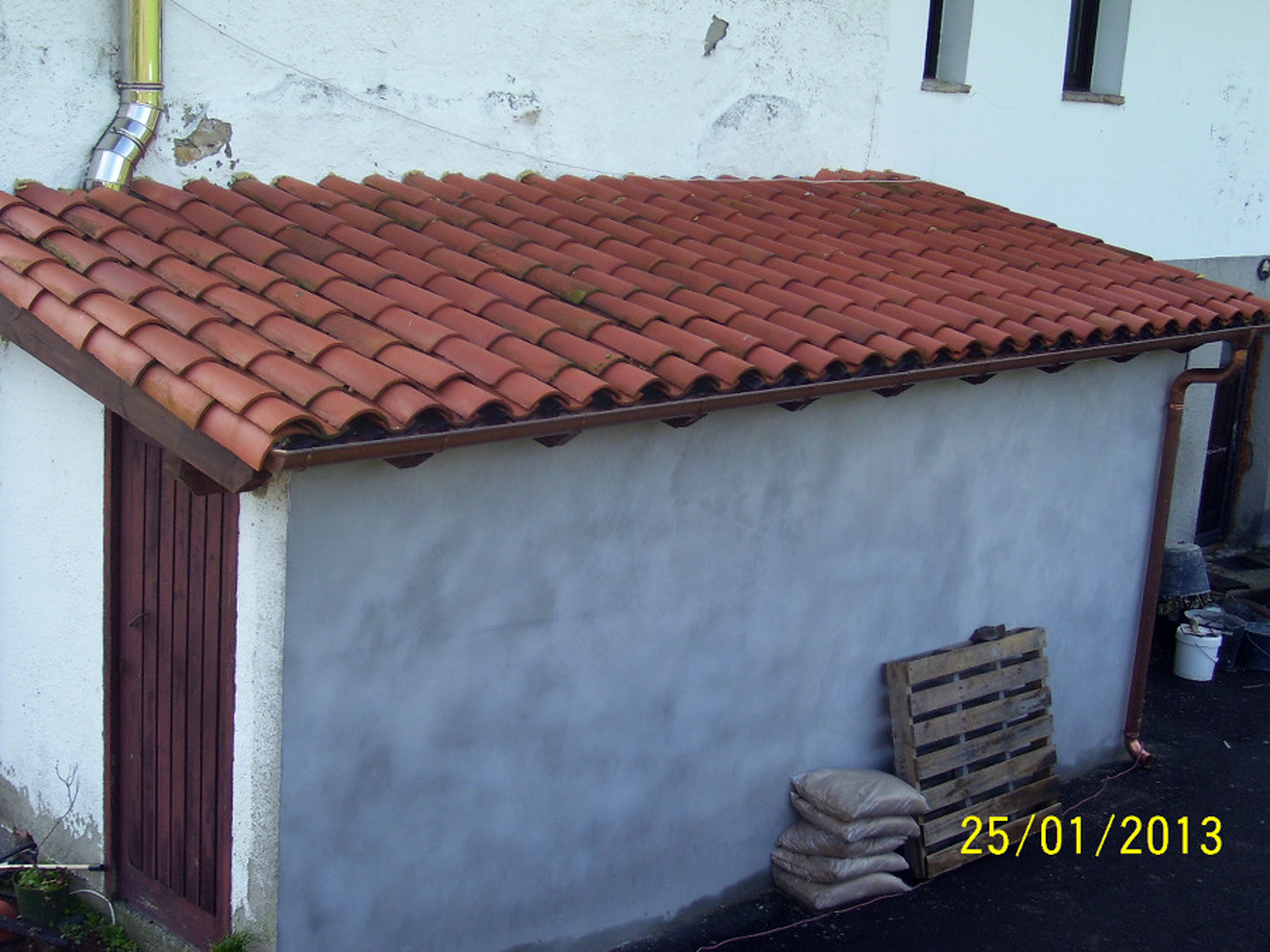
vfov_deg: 27.5
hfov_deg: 36.2
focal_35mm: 53
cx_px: 635
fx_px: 1944
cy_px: 476
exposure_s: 1/250
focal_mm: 8.6
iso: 80
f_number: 3.4
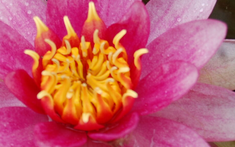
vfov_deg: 5.6
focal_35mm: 235
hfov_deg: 8.9
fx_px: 1508
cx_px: 85
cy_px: 90
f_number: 6.3
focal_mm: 55
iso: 200
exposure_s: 1/160
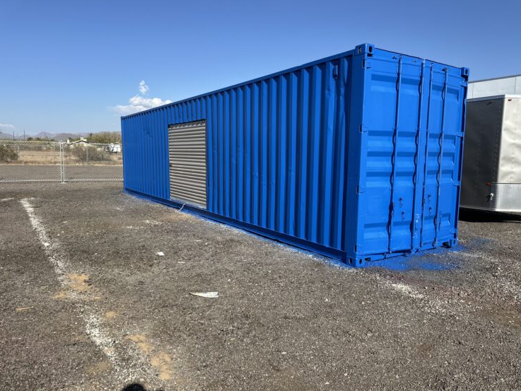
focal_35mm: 25
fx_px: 376
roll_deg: -1.3
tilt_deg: -8.0
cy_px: 202
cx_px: 264
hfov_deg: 69.4
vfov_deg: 54.9
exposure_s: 1/5263
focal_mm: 6.86
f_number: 1.78
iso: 80
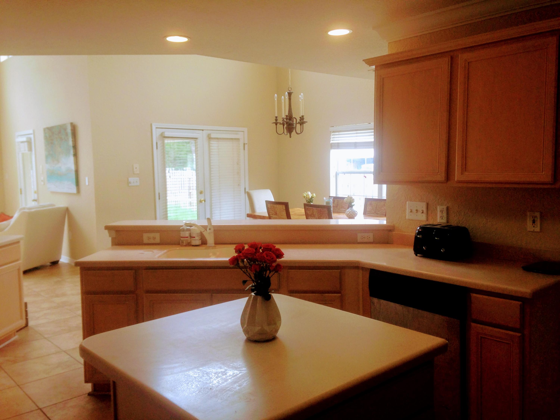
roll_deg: +0.5
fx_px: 534
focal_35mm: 33
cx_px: 280
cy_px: 210
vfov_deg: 42.9
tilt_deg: -3.3
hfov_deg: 55.4
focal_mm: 4.12
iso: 50
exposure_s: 1/40
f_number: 2.4
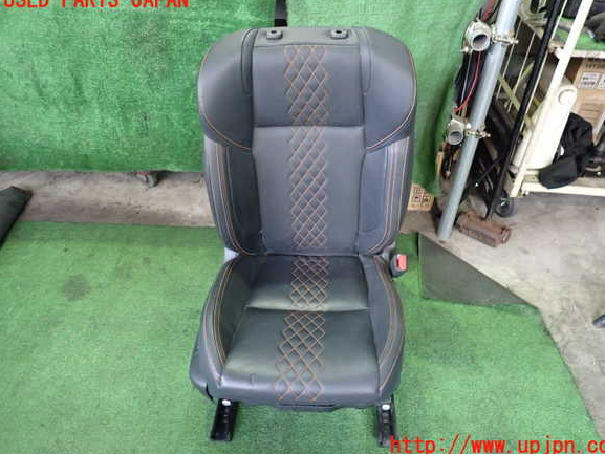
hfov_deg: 67.3
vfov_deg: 53.1
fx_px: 455
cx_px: 312
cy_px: 223
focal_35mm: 26
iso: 500
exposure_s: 1/30
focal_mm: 4.5
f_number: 2
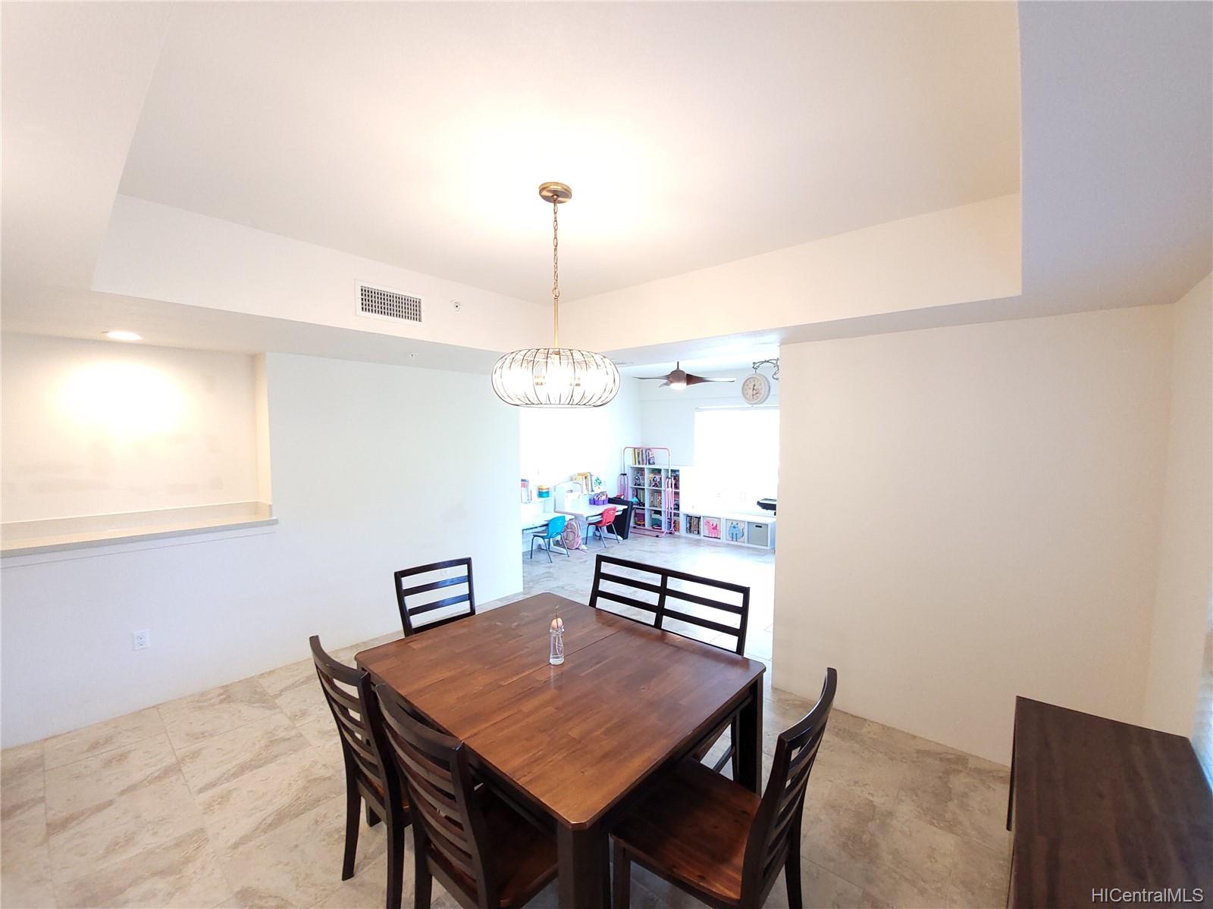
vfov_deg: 89.9
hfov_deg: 106.2
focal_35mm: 13
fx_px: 456
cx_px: 606
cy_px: 454
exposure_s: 1/20
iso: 160
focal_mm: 1.74
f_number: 2.2
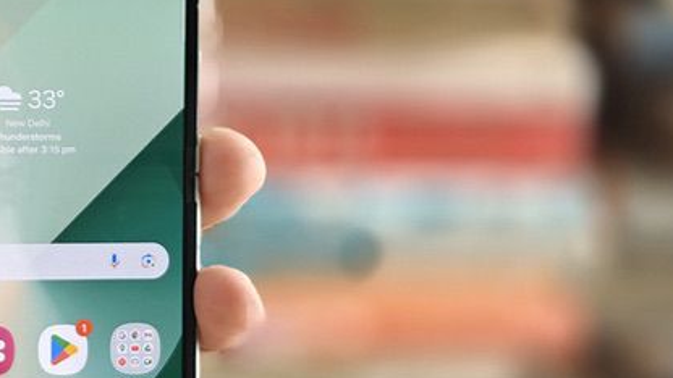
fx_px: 2195
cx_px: 29
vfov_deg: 9.9
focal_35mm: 123
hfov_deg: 17.1
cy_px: 176
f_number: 1.4
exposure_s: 1/100
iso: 320
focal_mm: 6.06
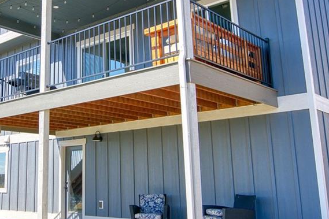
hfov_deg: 42.5
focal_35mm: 45
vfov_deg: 29.7
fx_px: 411
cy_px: 80
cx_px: 91
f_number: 5
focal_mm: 16
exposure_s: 1/1250
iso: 500
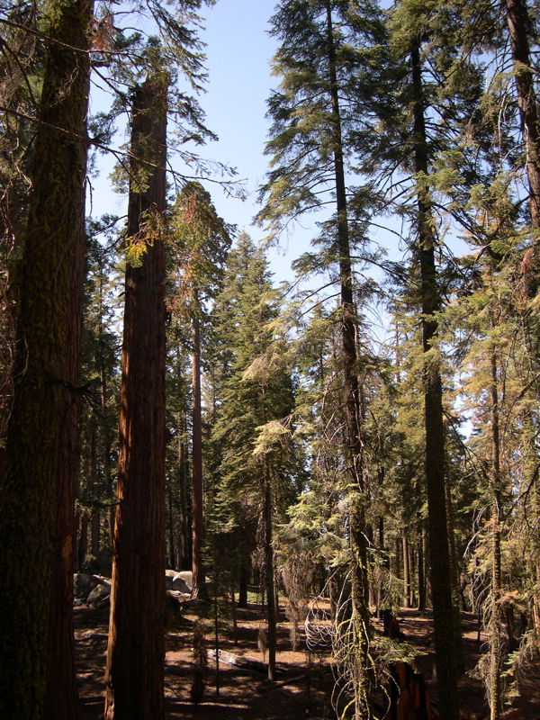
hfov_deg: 37.7
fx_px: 790
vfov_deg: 49.0
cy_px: 360
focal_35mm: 38
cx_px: 270
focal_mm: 8
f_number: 2.8
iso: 100
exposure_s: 1/508
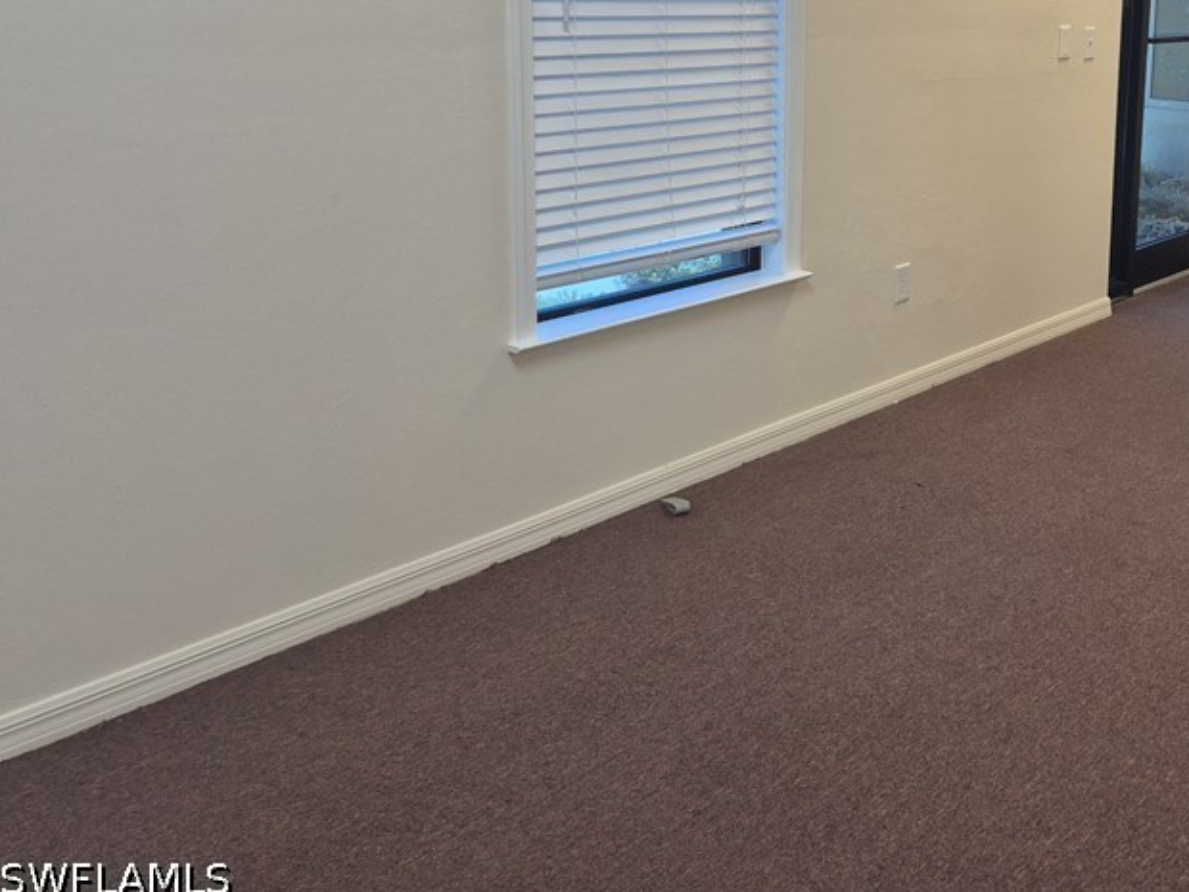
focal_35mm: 38
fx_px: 1305
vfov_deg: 36.4
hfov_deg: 46.1
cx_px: 972
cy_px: 175
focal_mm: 5.4
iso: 64
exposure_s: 1/61
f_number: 1.8
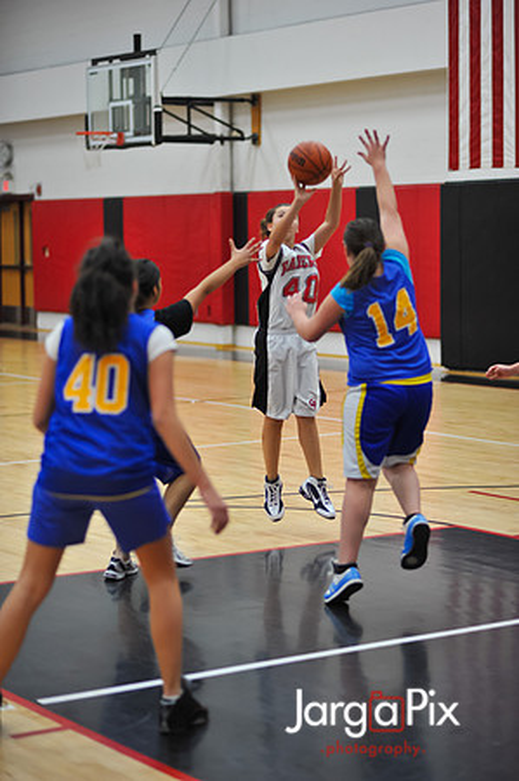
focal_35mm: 85
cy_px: 390
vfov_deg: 23.9
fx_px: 1842
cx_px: 260
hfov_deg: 16.0
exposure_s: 1/500
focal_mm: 85
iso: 1000
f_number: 2
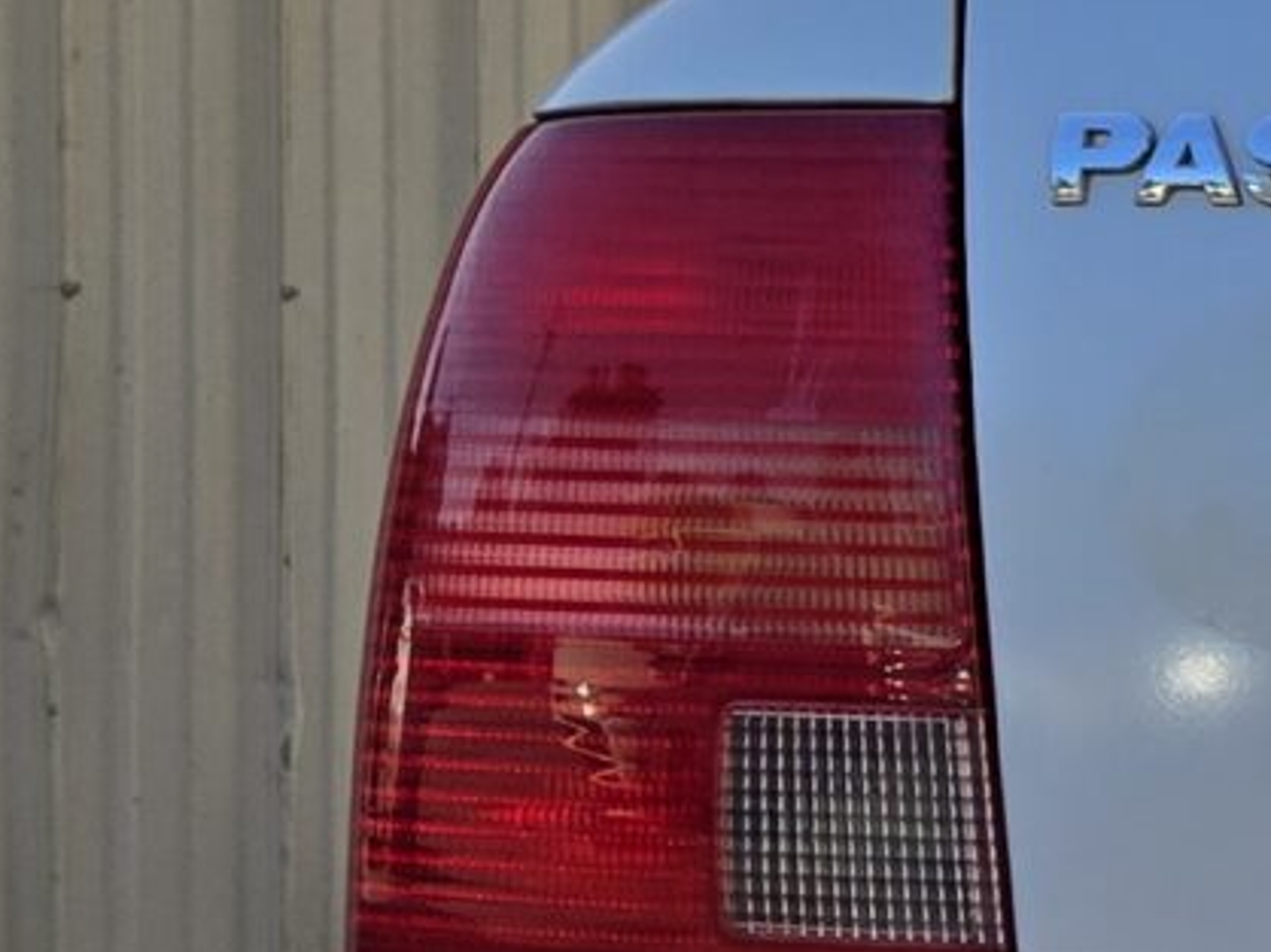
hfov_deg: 11.9
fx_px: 5174
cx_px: 2810
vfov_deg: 10.4
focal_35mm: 141
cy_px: 919
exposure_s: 1/1849
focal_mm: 5.4
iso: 25
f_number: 1.8
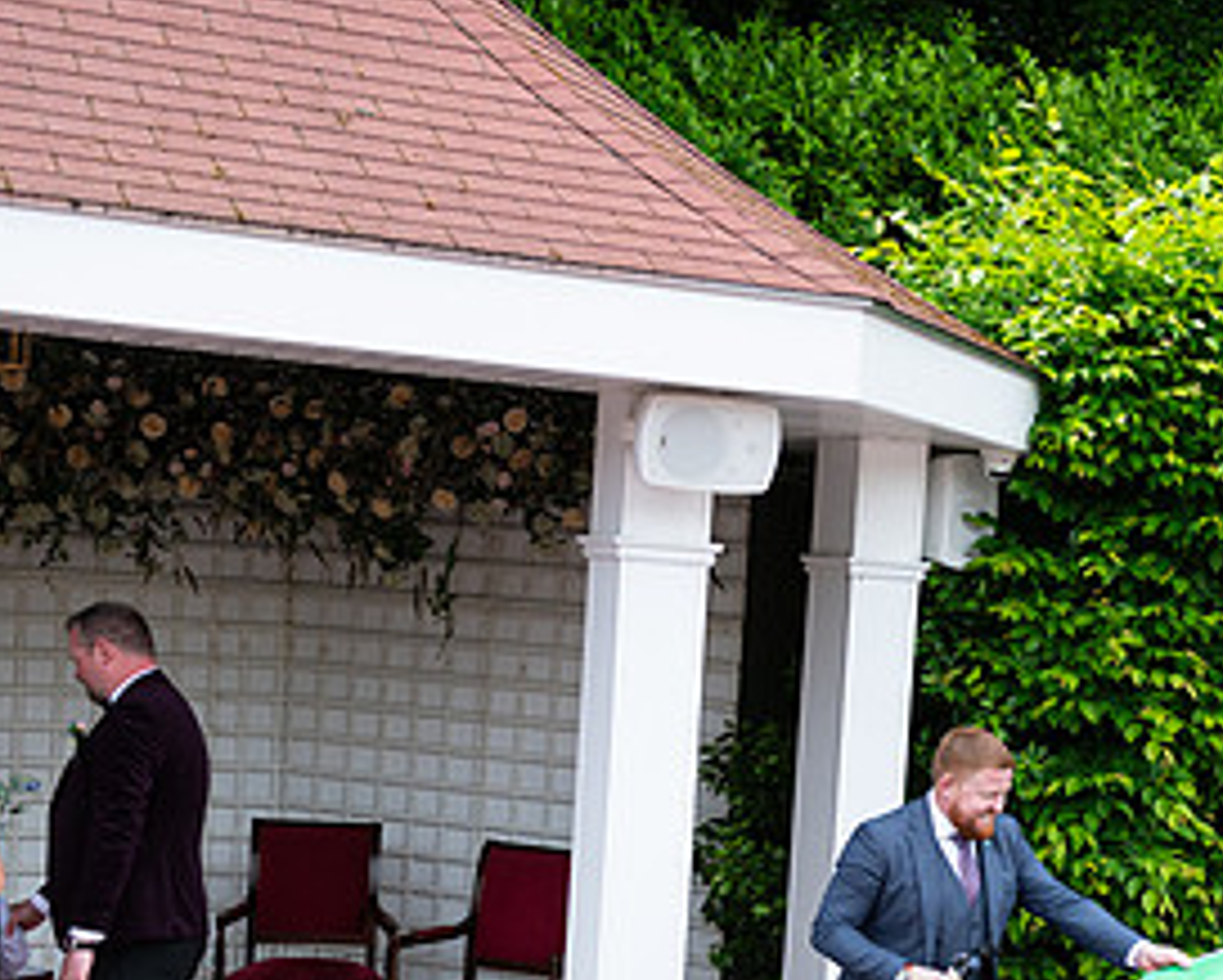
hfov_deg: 26.1
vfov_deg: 21.0
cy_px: 816
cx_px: 895
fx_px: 2608
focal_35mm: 72
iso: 250
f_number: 3.5
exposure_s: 1/1250
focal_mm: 36
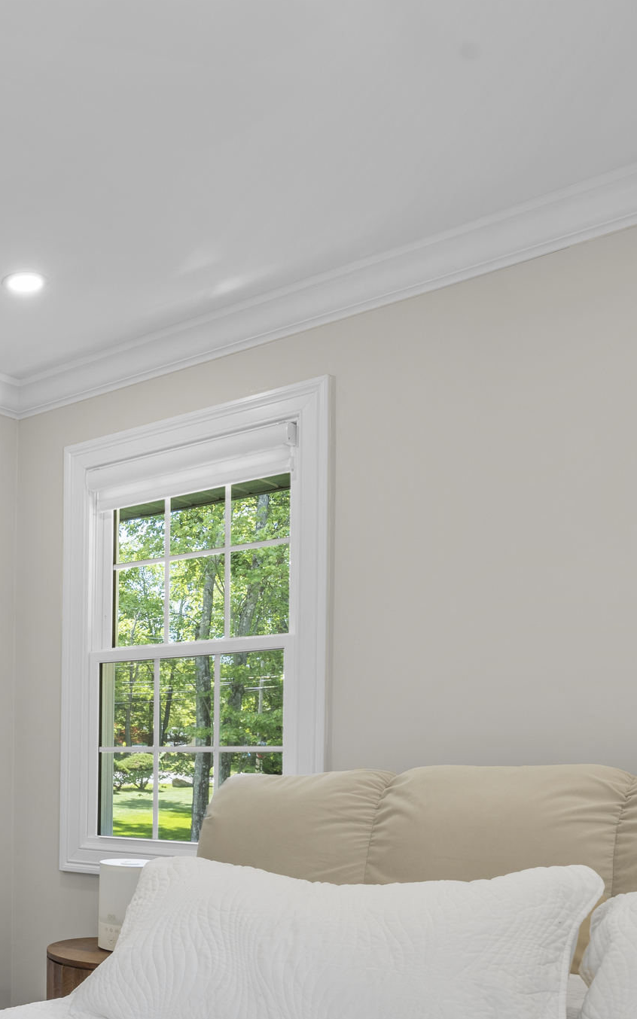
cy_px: 759
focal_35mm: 37
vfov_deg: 50.6
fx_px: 1028
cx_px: -38
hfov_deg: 31.2
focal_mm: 16
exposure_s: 1/2
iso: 200
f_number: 9
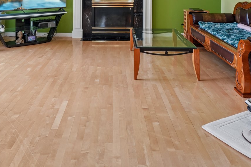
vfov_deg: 30.9
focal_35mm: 38
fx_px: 265
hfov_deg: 50.6
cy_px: -20
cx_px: 113
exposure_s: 1/20
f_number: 8
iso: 400
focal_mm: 16
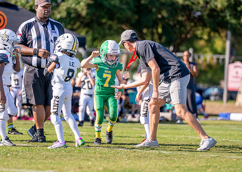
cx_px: 110
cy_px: 72
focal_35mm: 301
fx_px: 2071
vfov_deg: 4.8
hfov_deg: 6.7
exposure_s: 1/4000
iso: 250
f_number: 2.8
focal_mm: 200
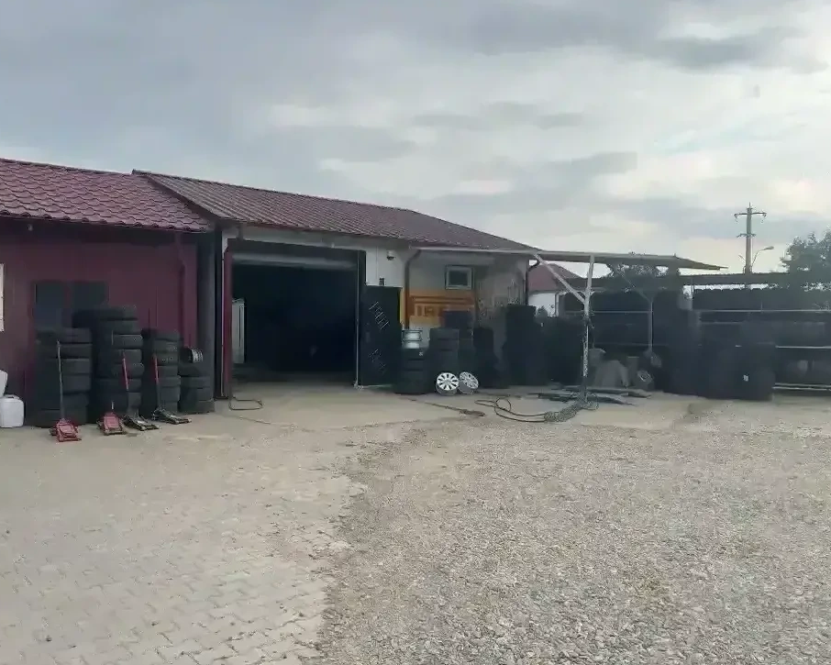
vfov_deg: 51.5
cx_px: 379
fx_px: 689
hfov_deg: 62.1
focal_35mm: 28
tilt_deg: -1.5
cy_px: 322
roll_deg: -0.2
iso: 50
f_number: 1.5
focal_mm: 5.7
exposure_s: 1/3831
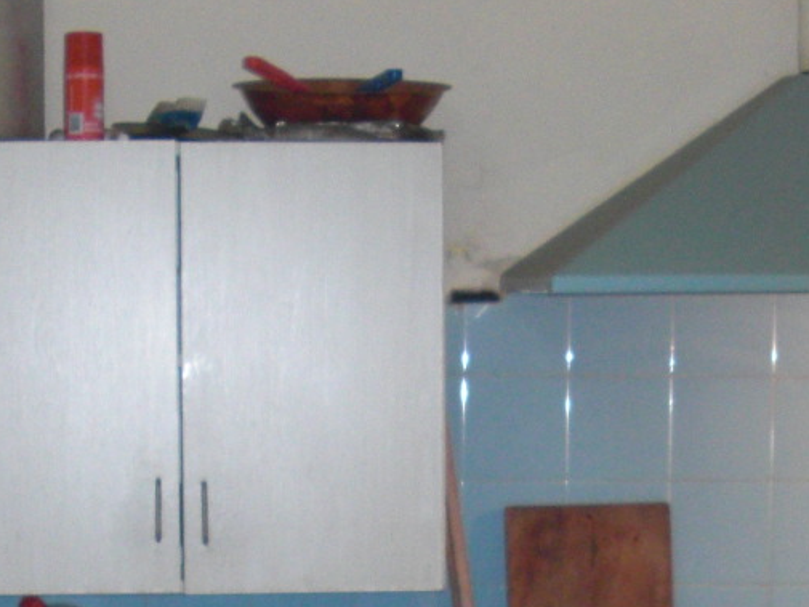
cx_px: 431
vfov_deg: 12.7
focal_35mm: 114
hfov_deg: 17.3
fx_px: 2665
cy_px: 738
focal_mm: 6.3
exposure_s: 1/60
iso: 200
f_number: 2.8
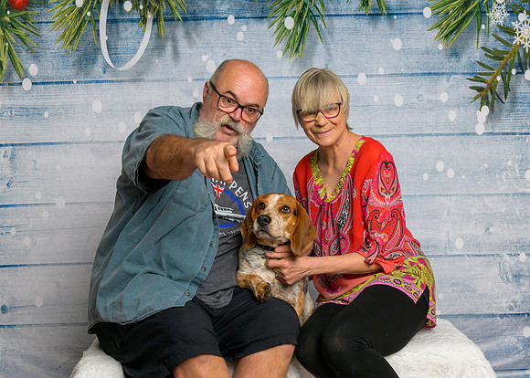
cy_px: 208
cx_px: 280
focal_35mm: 56
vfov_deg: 25.4
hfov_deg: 35.0
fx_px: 839
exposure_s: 1/125
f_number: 10
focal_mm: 42
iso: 400
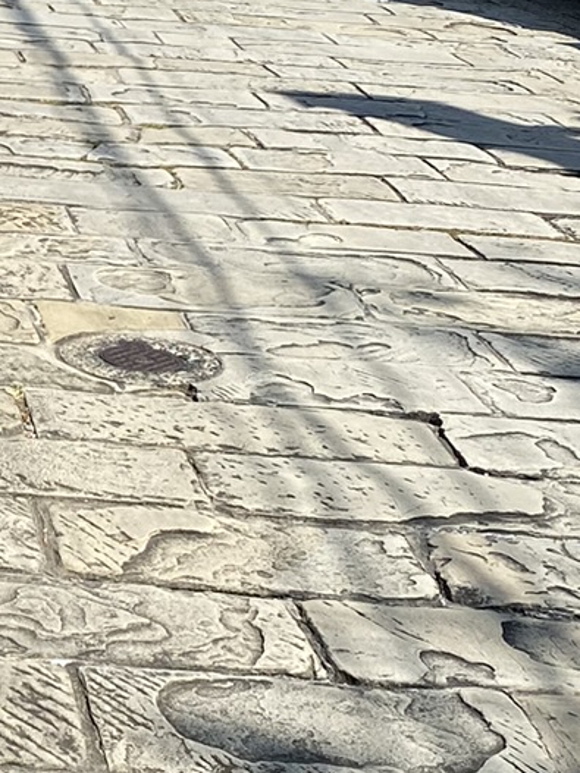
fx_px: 2257
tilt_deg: -5.5
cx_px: -330
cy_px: 406
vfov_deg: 19.5
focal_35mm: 101
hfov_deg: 13.6
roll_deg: -4.5
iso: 32
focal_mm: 4.25
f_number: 1.8
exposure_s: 1/2141
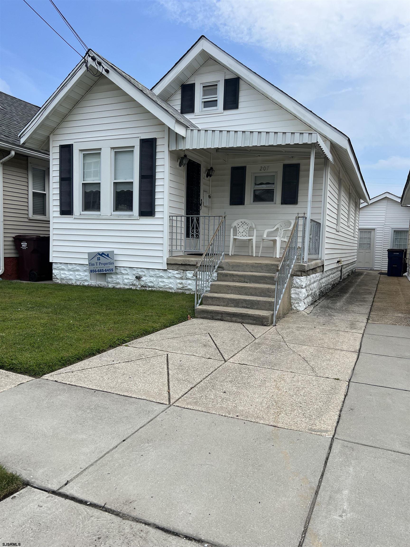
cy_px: 274
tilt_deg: -2.4
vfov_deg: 67.3
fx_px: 411
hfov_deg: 53.1
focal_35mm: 26
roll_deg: +0.1
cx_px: 205
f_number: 1.5
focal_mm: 5.7
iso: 50
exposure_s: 1/4274
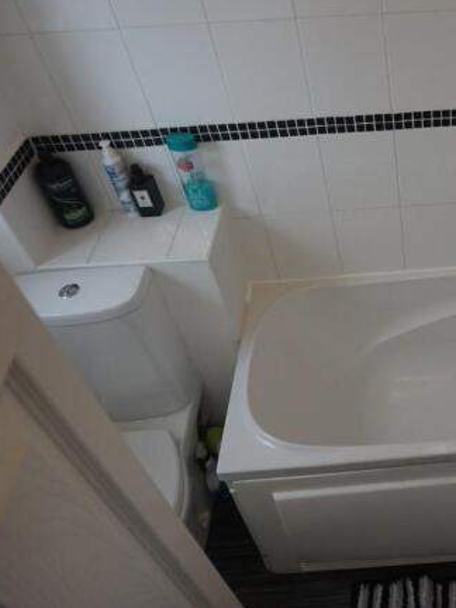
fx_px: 615
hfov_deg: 36.6
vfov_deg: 52.6
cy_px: 303
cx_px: 456
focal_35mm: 35
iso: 640
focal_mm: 16
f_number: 4
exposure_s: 1/160
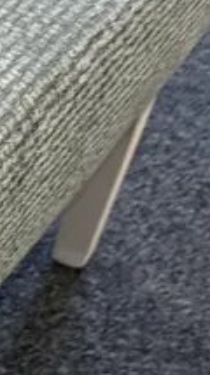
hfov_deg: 8.6
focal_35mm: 125
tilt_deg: -50.4
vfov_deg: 16.1
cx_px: -332
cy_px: 520
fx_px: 1240
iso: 250
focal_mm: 6.86
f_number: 1.78
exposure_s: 1/50
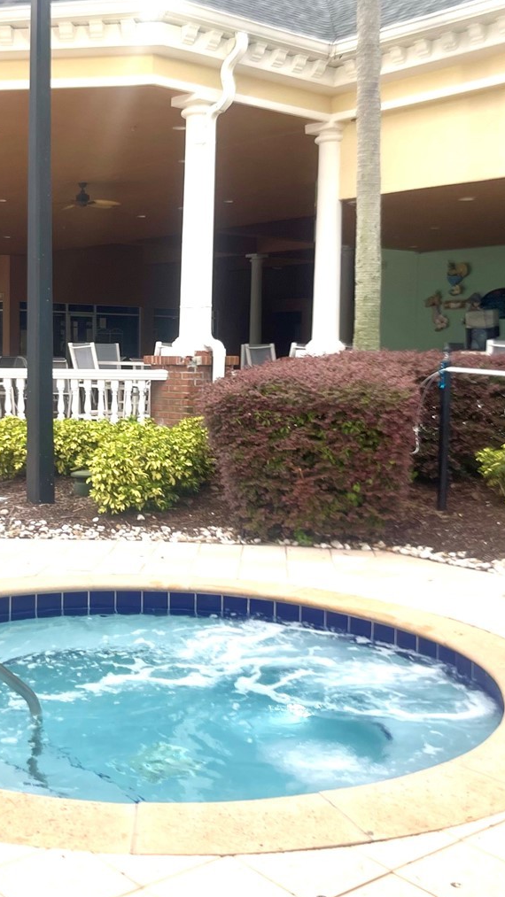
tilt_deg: -3.4
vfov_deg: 47.3
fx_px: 1023
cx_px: 116
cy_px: 429
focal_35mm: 43
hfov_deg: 27.3
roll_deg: -0.3
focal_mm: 5.1
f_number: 1.6
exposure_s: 1/201
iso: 32
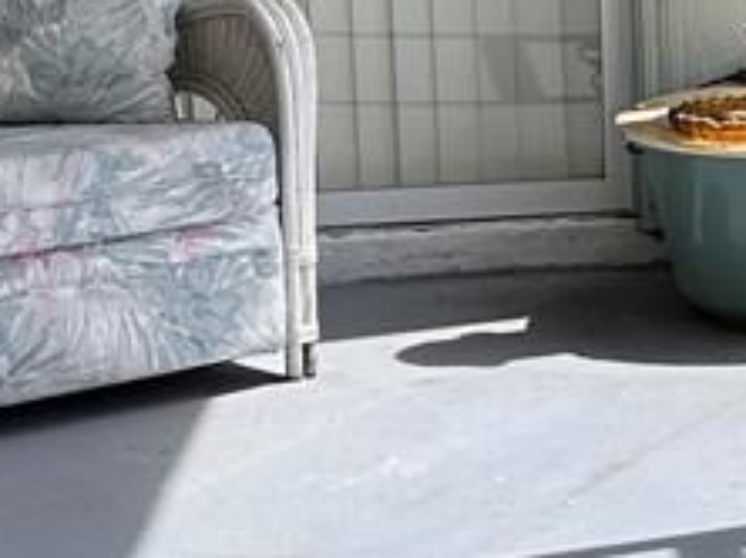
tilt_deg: -10.1
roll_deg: +0.6
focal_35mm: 173
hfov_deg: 11.0
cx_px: 1079
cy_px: 74
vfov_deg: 8.5
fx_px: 3724
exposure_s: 1/1587
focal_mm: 6.86
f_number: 1.78
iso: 80
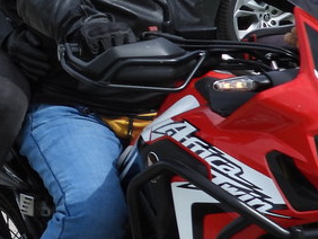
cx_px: -240
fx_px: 1719
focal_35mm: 187
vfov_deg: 7.9
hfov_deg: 10.0
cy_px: -6
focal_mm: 7.9
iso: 100
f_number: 3.2
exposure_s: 1/1000
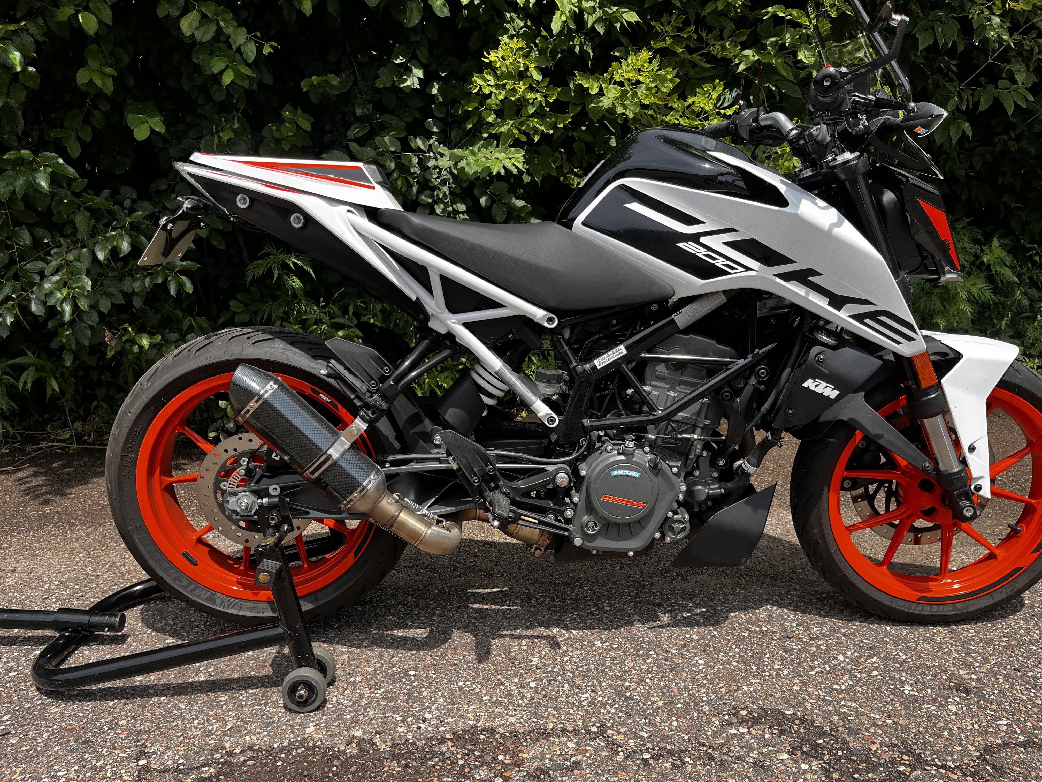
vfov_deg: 53.1
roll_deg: +1.7
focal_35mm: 26
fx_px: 783
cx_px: 521
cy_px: 391
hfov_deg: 67.3
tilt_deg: -15.3
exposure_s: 1/1517
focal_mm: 5.1
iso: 50
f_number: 1.6
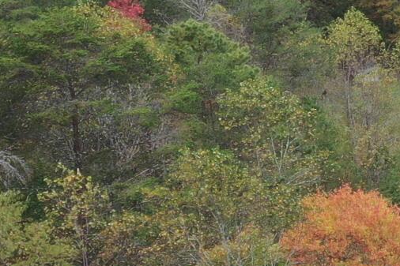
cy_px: 69
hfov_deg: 10.6
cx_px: 958
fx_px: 1844
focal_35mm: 166
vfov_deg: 8.3
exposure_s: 1/40
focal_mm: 10.26
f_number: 8
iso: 100
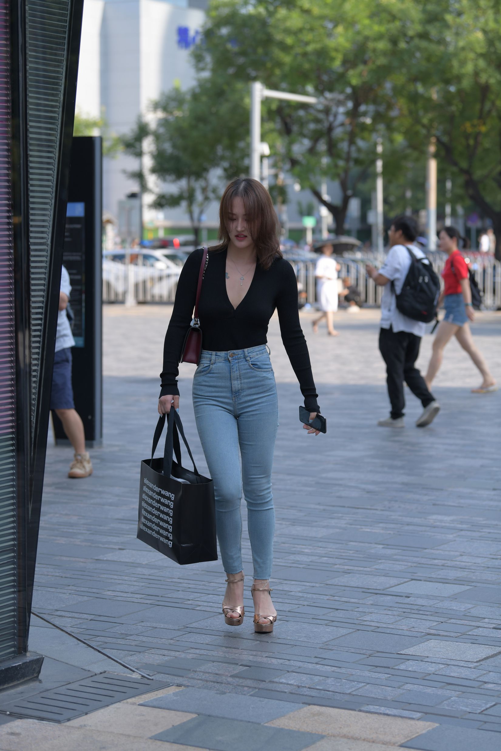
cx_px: 250
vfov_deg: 22.6
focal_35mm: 90
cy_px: 376
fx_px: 1878
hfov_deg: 15.2
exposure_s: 1/1000
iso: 280
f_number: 4
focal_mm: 90
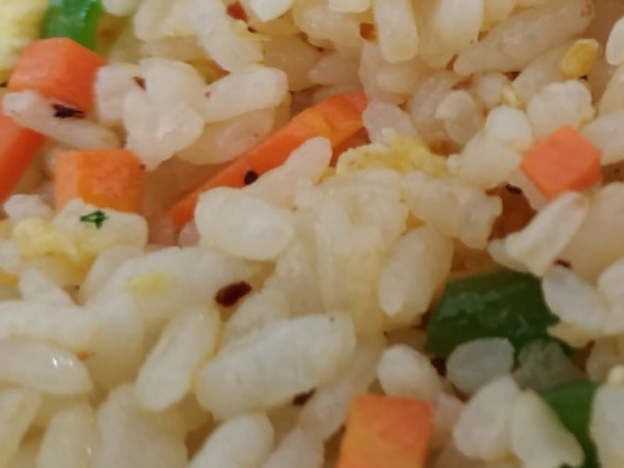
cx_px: 761
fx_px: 1298
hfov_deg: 24.4
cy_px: 140
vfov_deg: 20.3
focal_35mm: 72
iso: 250
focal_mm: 3.94
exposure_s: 1/25
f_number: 1.9
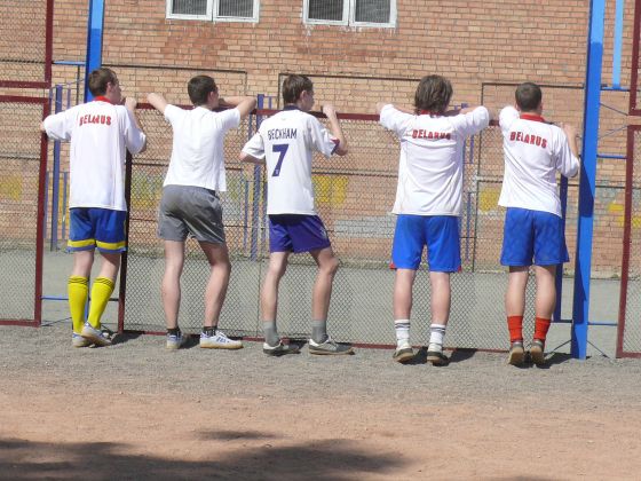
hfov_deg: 19.3
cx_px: 320
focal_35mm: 102
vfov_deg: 14.5
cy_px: 240
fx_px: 1889
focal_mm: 13.4
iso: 100
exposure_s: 1/400
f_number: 7.1
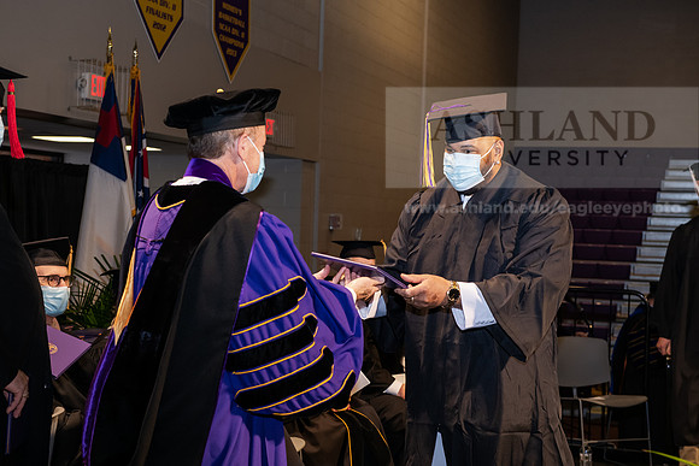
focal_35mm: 62
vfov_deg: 21.9
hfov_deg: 32.4
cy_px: 233
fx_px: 1204
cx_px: 350
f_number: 6.3
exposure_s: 1/200
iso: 1600
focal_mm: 62
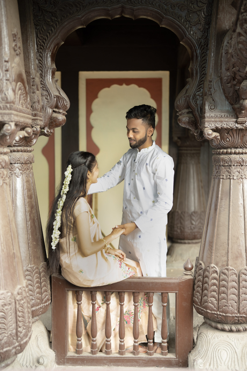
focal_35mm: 50
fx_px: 514
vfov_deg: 39.6
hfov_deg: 27.0
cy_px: 186
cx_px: 124
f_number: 1.6
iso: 400
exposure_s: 1/320
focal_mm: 50
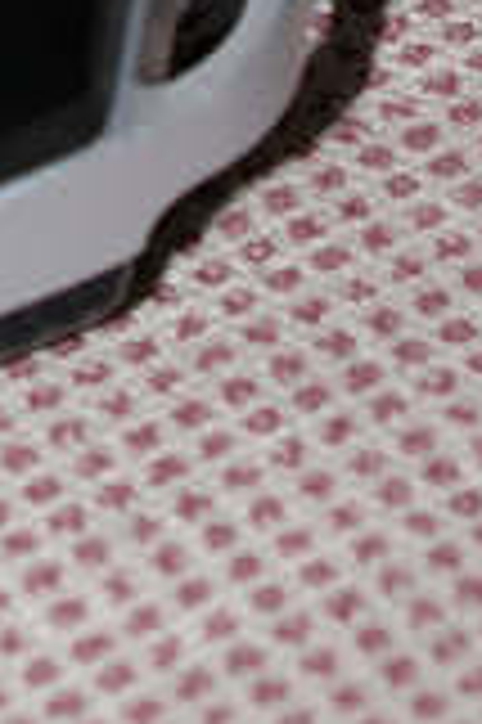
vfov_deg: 6.1
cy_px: -522
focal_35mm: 334
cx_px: -358
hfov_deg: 4.1
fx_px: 6731
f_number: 6.3
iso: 400
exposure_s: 1/80
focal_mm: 45
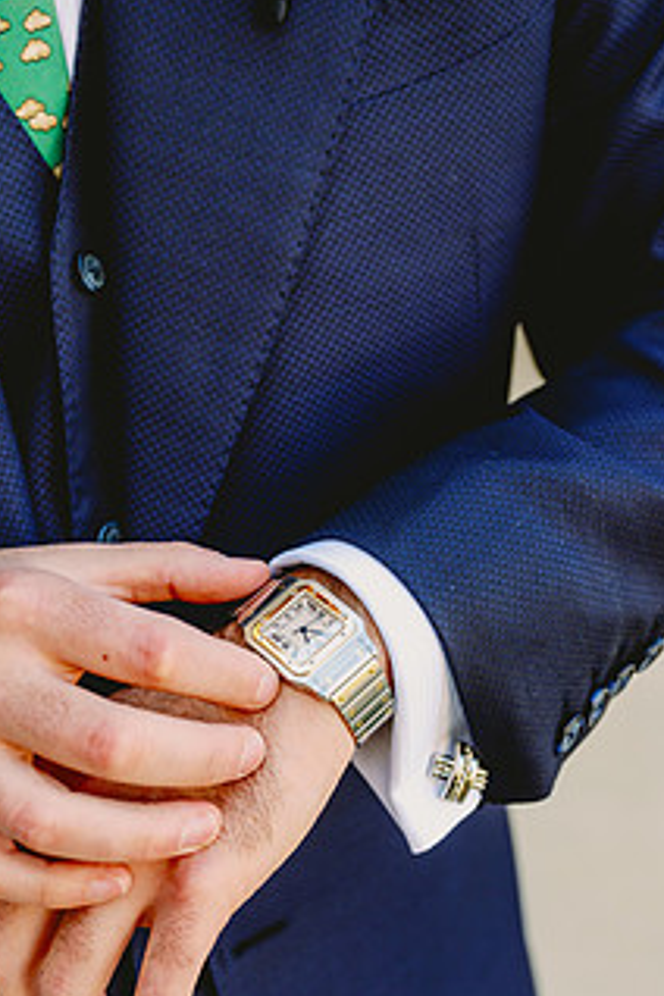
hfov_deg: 23.3
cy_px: 630
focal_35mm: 58
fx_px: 1605
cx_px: 226
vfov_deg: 34.3
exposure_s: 1/500
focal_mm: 41
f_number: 4
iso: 500
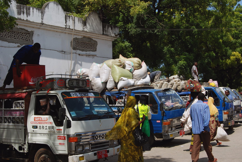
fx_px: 353
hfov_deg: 37.8
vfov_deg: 25.8
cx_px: 121
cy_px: 81
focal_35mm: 52
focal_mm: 35
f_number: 10
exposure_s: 1/320
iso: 250
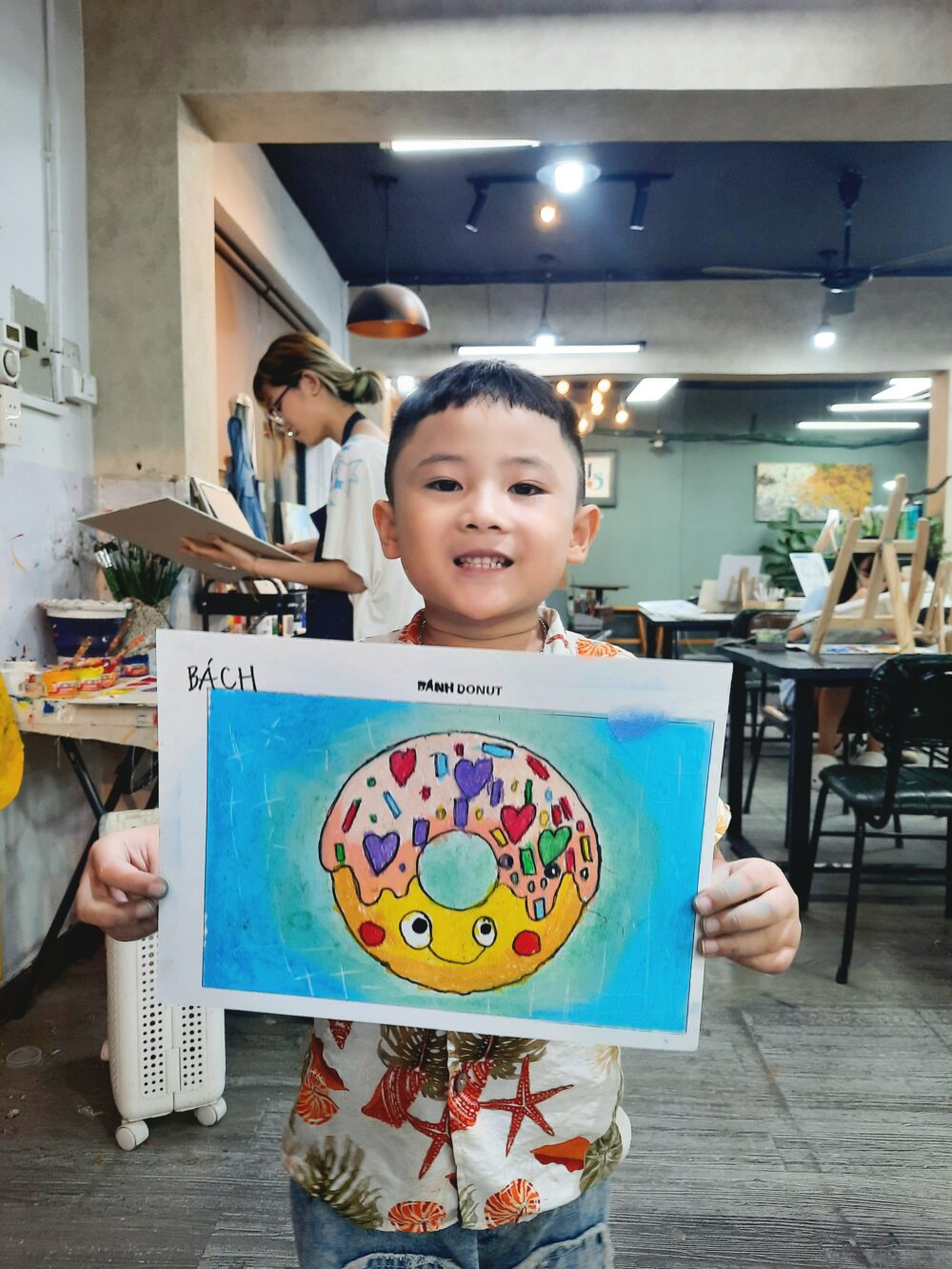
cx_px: 476
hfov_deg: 54.9
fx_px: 917
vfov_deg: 69.4
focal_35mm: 25
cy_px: 634
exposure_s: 1/50
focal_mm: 4.6
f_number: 2
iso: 100
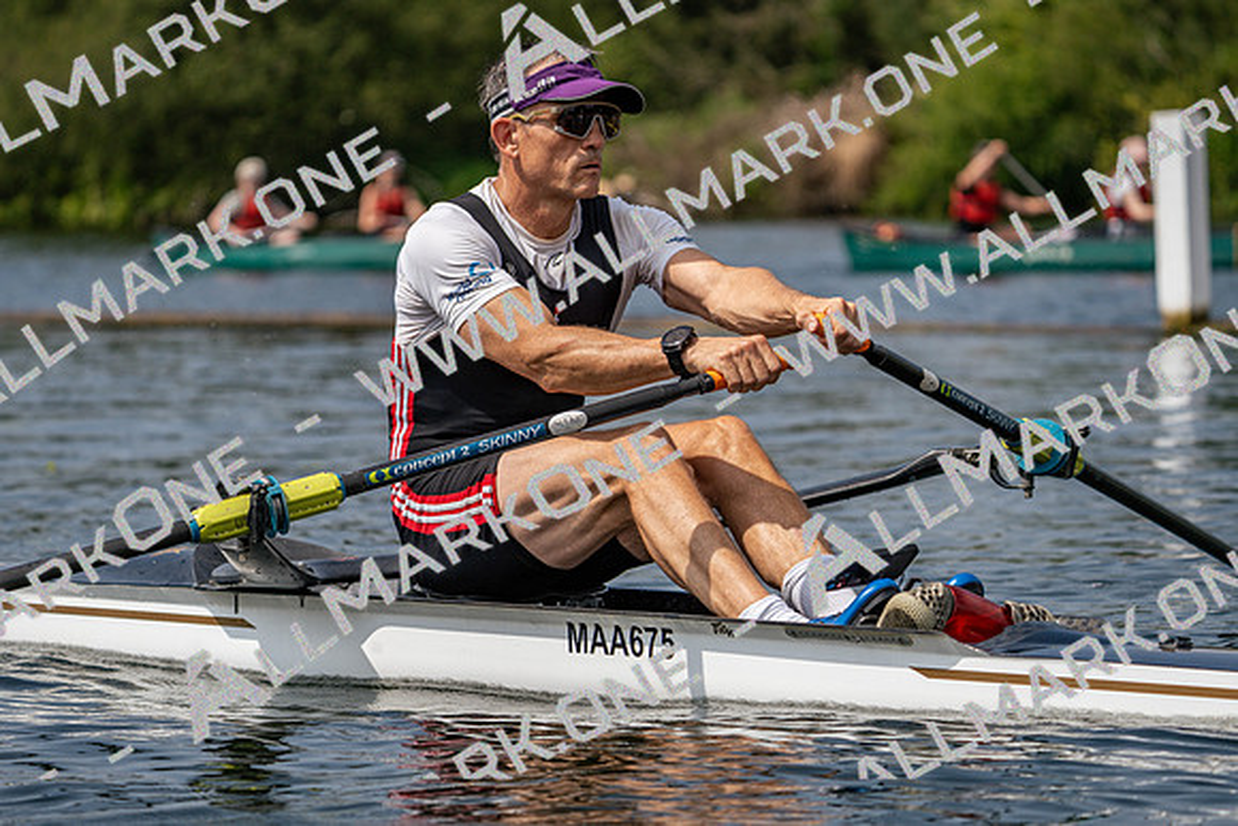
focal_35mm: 200
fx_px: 6879
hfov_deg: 10.3
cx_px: 619
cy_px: 413
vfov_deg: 6.9
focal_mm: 200
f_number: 5.6
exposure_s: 1/1600
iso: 160
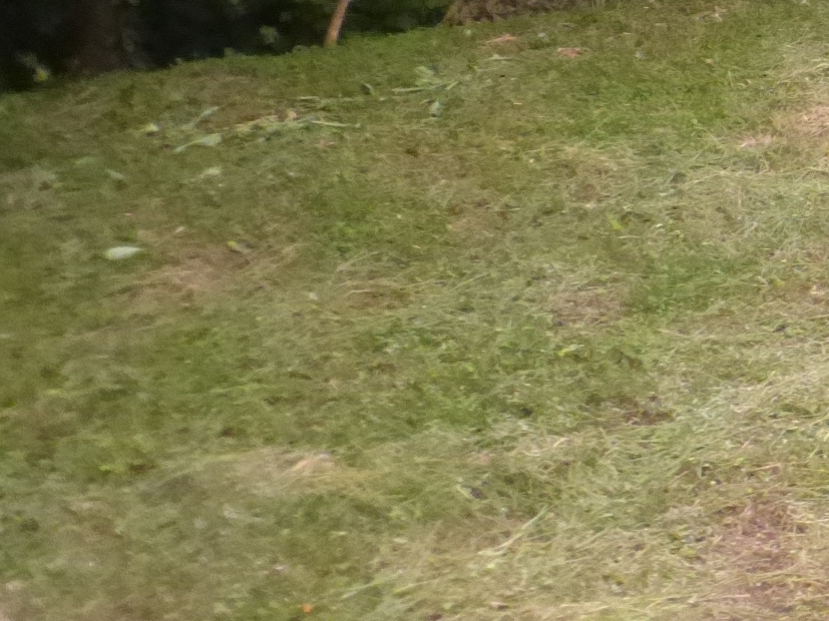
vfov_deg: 14.4
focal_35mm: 96
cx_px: 1255
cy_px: -292
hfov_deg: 18.1
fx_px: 2299
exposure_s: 1/40
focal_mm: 5.4
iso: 800
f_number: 3.6
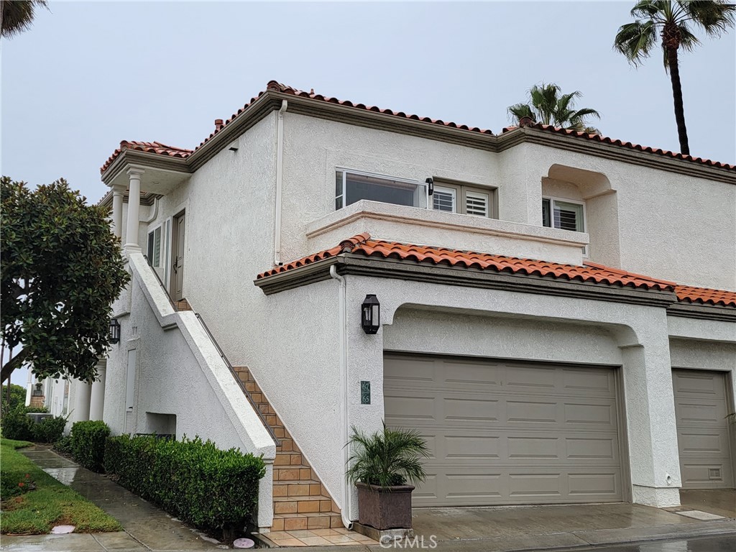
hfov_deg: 71.6
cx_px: 368
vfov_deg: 56.8
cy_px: 276
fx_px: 510
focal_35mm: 24
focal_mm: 6.7
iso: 16
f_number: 1.8
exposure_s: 1/239
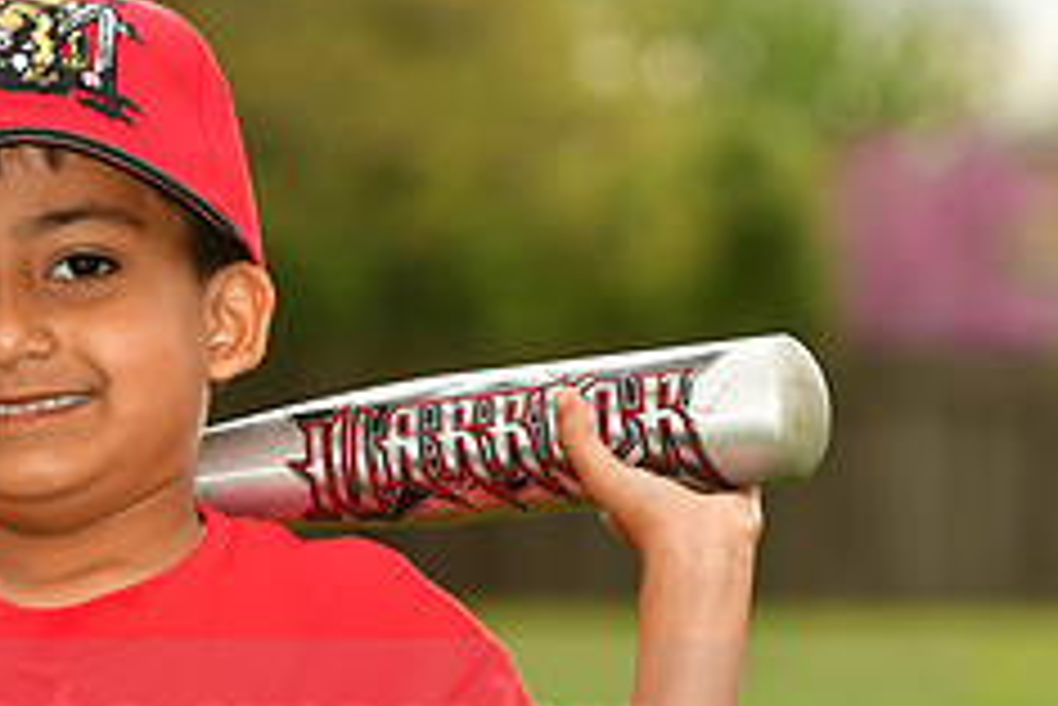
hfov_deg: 4.6
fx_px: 13086
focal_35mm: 445
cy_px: 699
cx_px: 99
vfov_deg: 3.1
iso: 200
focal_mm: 120
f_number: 5
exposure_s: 1/500
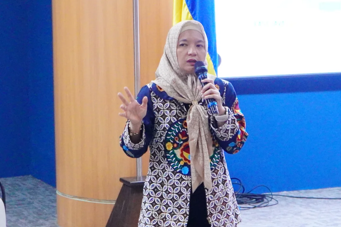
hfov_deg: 16.3
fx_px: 1193
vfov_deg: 10.9
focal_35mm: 126
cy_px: 104
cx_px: 170
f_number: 4.5
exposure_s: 1/200
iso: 6400
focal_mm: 38
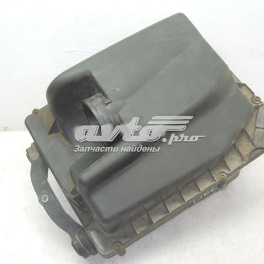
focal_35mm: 49
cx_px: 138
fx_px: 423
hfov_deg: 34.7
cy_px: 133
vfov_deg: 34.7
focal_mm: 6.72
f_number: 3.1
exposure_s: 1/30
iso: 200
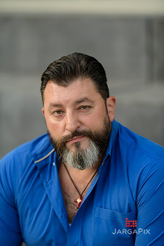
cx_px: 82
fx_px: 922
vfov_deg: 15.2
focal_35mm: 135
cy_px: 123
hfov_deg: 10.2
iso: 200
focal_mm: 135
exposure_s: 1/250
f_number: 2
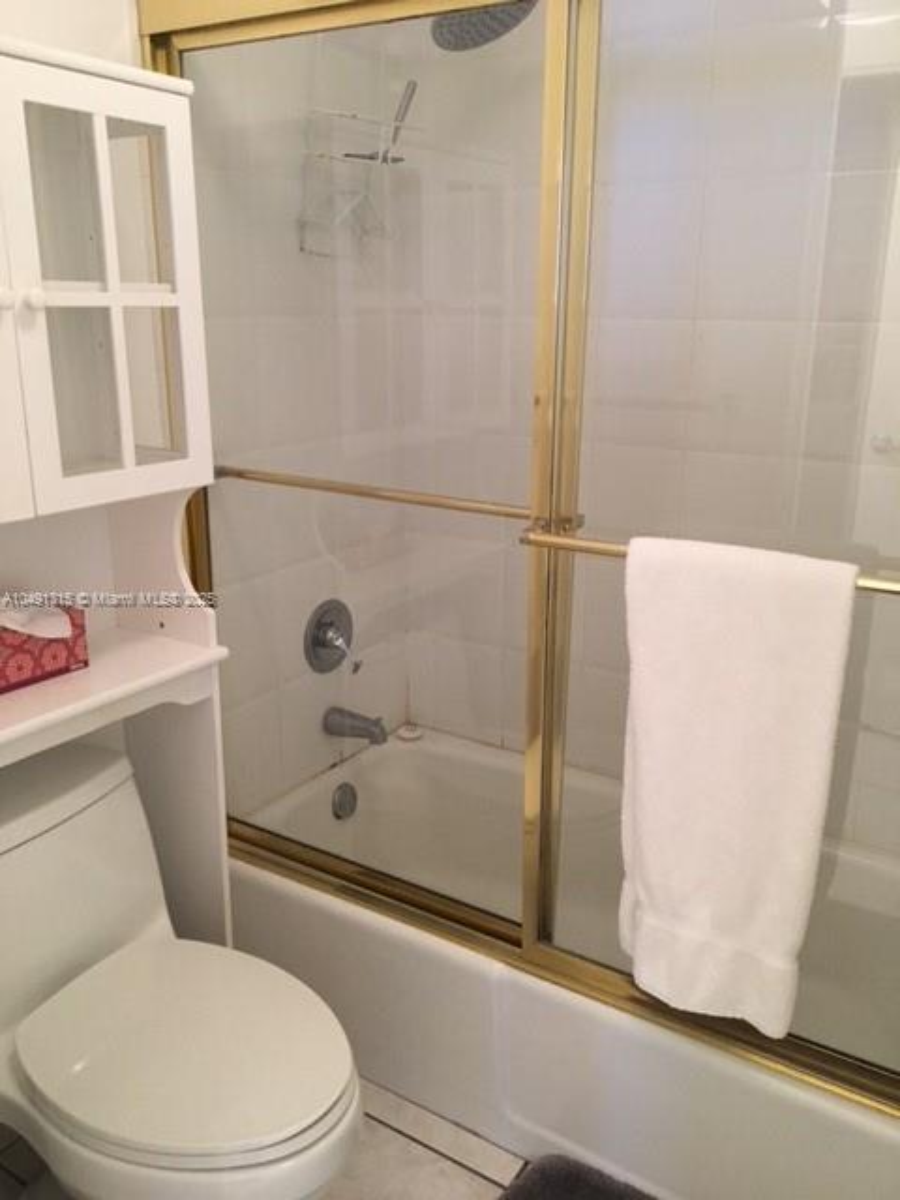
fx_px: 1005
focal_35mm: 29
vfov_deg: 61.7
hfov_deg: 48.2
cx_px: 450
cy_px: 600
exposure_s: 1/30
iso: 125
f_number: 2.2
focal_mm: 4.15
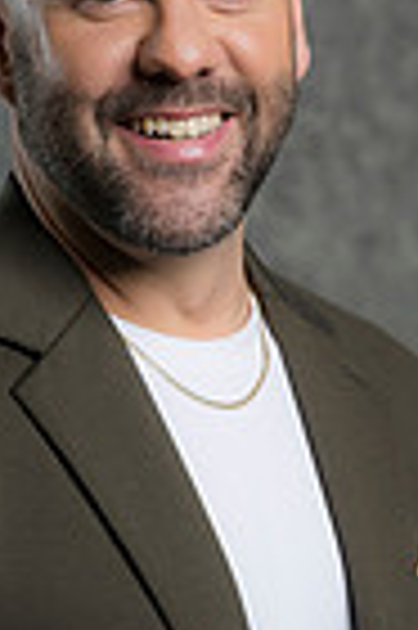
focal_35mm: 273
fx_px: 4766
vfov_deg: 7.5
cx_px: 202
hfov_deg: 5.0
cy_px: 693
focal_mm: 85
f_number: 5
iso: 125
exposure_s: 1/200
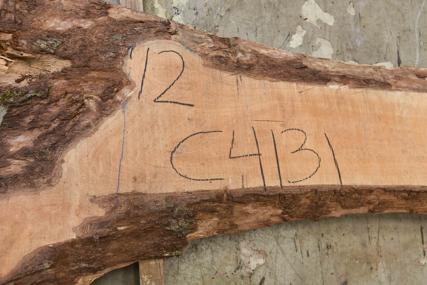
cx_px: 214
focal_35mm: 28
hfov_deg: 65.5
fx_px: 332
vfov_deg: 46.4
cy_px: 142
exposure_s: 1/160
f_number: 6.3
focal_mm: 28
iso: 400
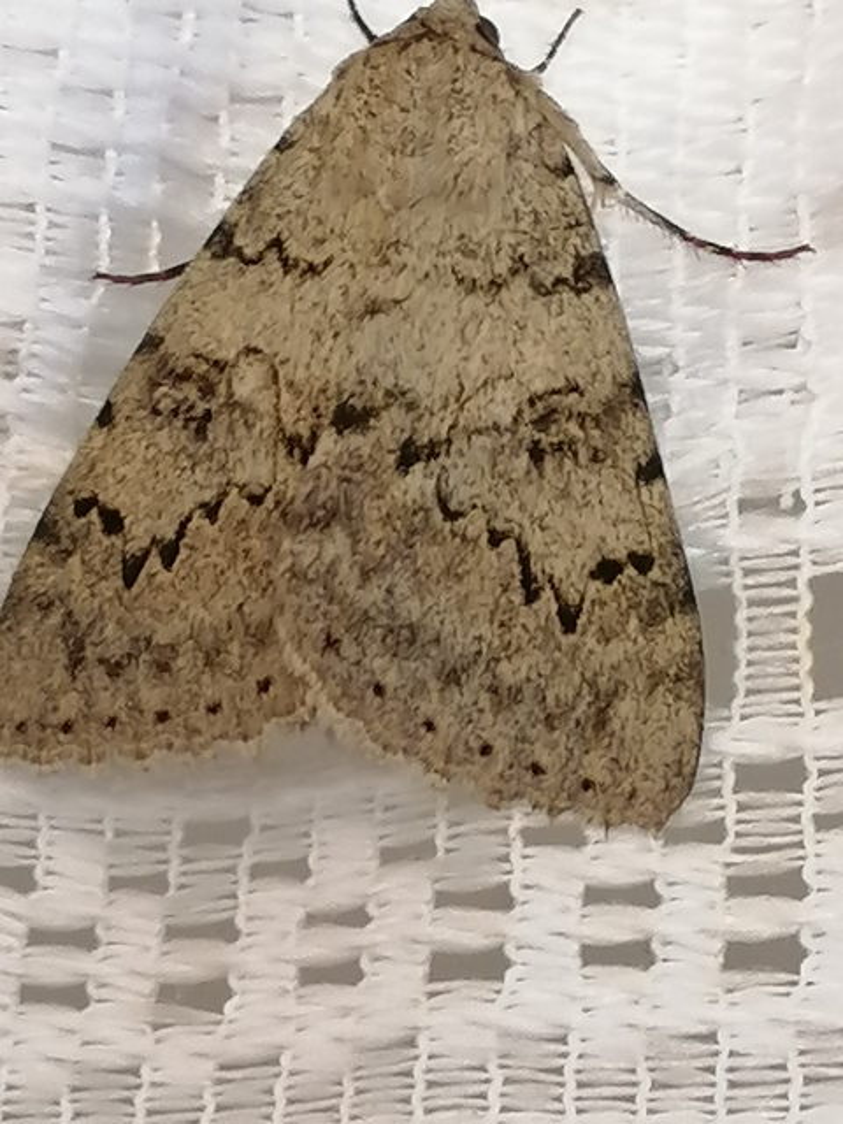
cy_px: 562
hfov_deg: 9.8
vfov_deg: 13.0
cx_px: 422
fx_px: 4936
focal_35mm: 152
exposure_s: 1/33.3
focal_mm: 4.75
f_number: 1.8
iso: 160
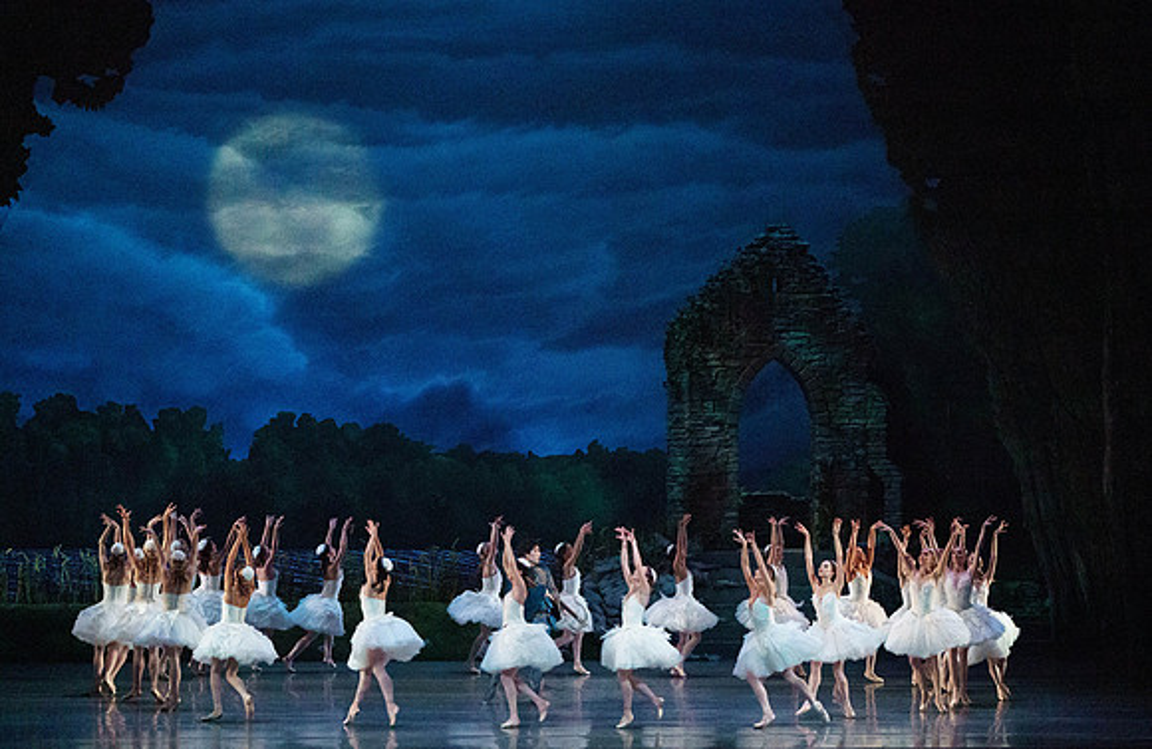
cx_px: 617
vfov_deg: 12.2
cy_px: 397
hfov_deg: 18.7
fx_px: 3501
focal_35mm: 110
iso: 8000
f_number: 5.6
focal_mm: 100
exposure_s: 1/250
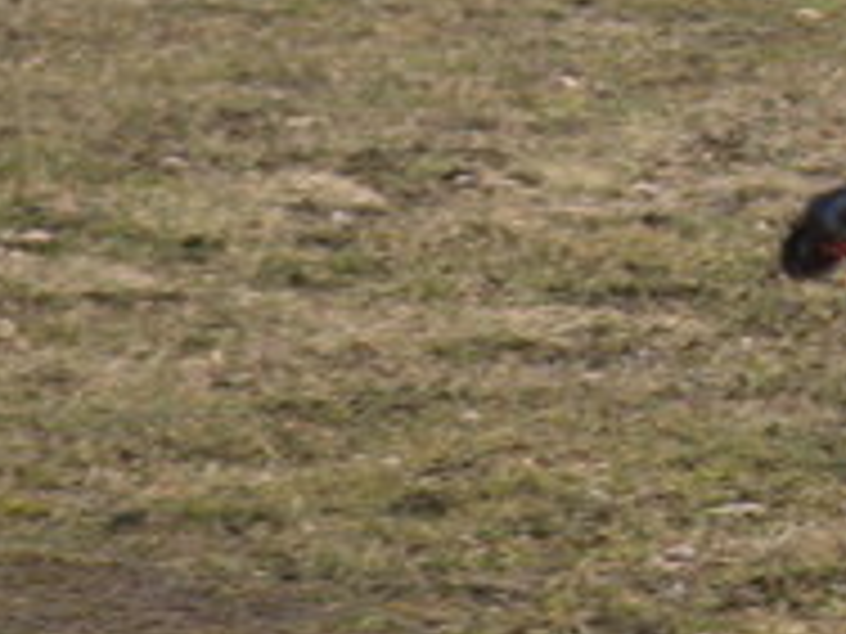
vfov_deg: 4.0
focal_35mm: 370
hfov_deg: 5.3
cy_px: -250
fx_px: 9043
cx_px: 1116
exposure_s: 1/277
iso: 78
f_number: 4.5
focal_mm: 22.9
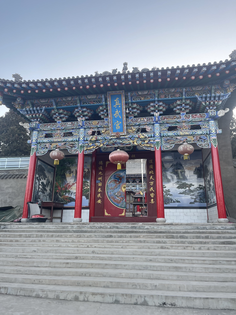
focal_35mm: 25
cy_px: 158
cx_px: 118
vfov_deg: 69.4
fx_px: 227
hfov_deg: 54.9
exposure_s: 1/146
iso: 32
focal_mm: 5.1
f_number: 1.6
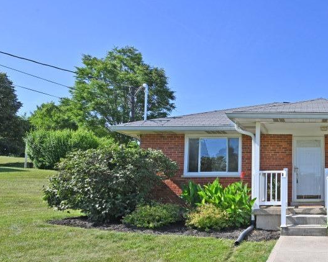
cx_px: 315
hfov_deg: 48.8
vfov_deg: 46.7
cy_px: 167
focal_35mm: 31
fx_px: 300
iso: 125
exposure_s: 1/125
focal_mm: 16.5
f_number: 13
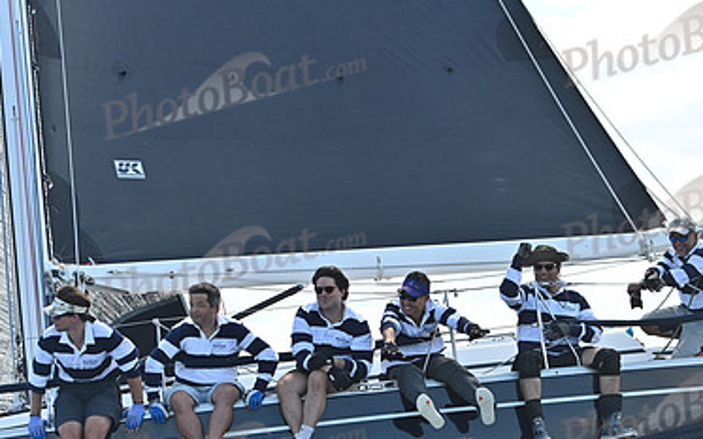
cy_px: 336
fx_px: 2126
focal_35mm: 111
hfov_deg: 18.7
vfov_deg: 11.8
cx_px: 466
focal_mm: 70
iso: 250
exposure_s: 1/1250
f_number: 4.5
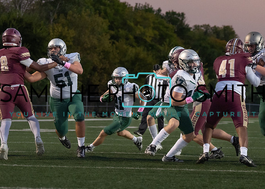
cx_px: 167
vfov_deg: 8.2
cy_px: 131
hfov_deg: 11.4
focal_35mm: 176
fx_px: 1321
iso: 1250
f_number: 2.8
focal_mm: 76
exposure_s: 1/1000
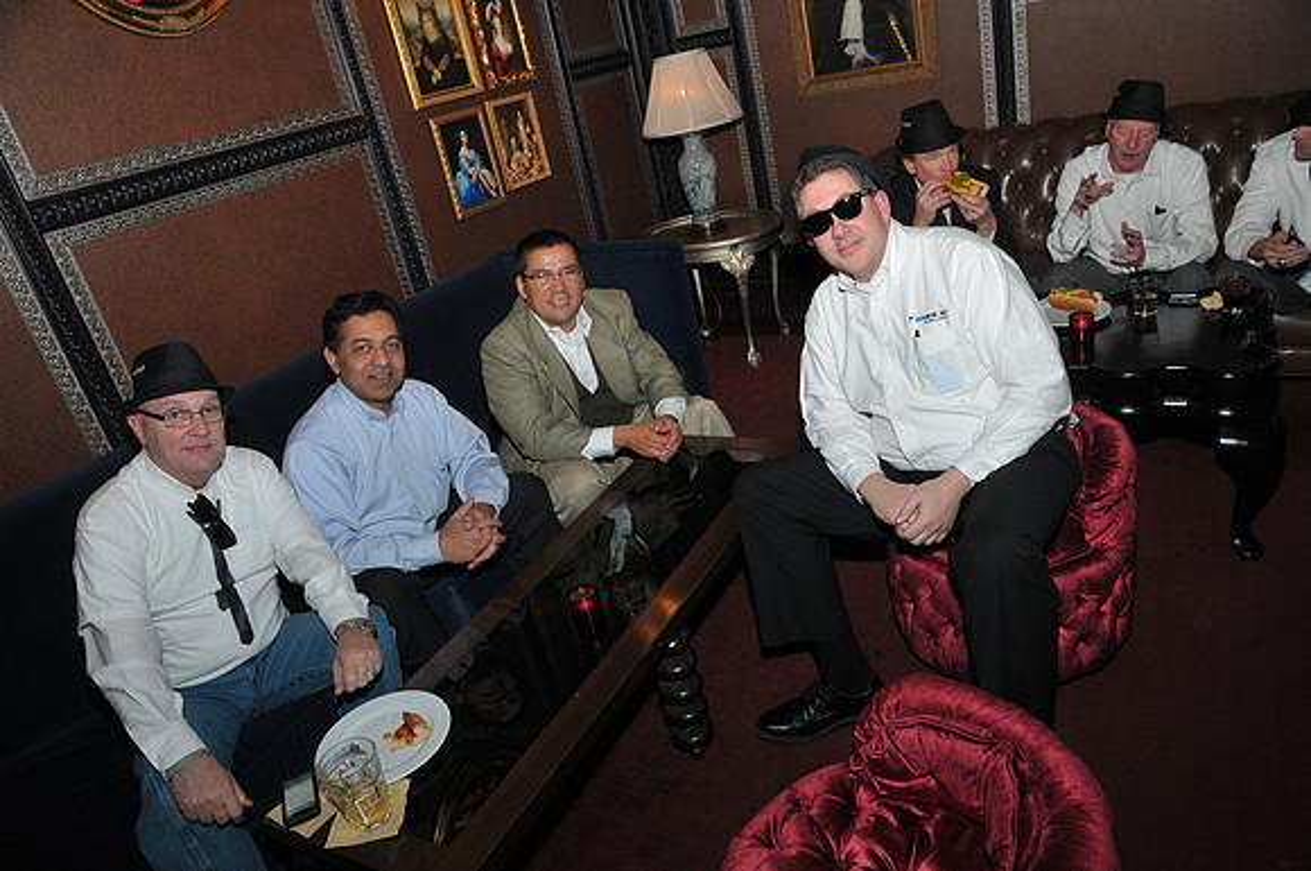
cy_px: 436
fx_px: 873
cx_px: 656
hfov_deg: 73.8
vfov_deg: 53.0
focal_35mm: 24
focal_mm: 16
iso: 500
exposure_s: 1/50
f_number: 5.6
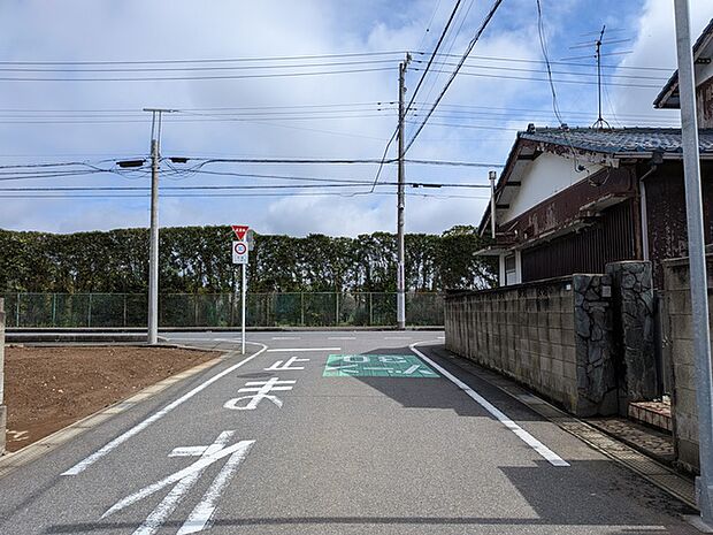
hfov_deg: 71.6
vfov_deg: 56.8
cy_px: 268
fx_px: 494
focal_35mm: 24
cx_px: 356
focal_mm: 4.53
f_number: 1.7
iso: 29
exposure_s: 1/2193
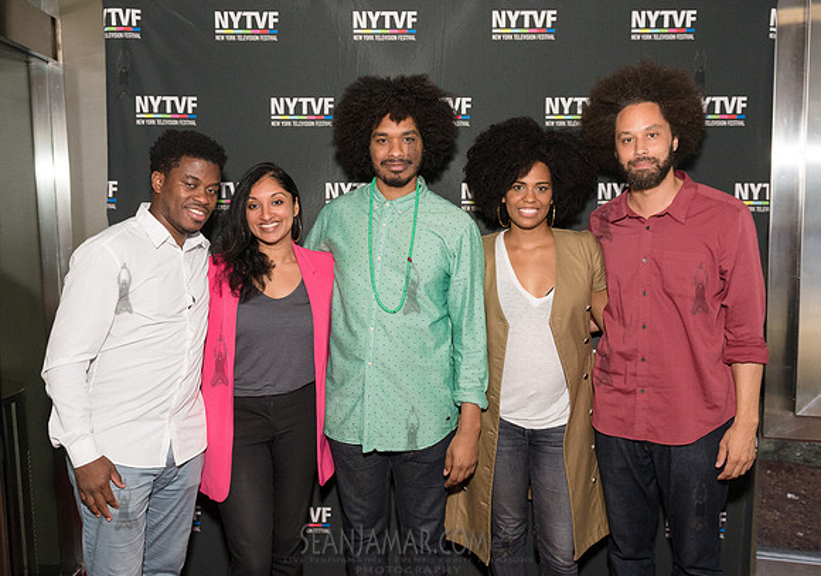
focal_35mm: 34
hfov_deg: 55.6
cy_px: 288
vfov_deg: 40.6
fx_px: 778
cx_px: 398
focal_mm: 26
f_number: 4
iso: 2000
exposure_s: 1/250
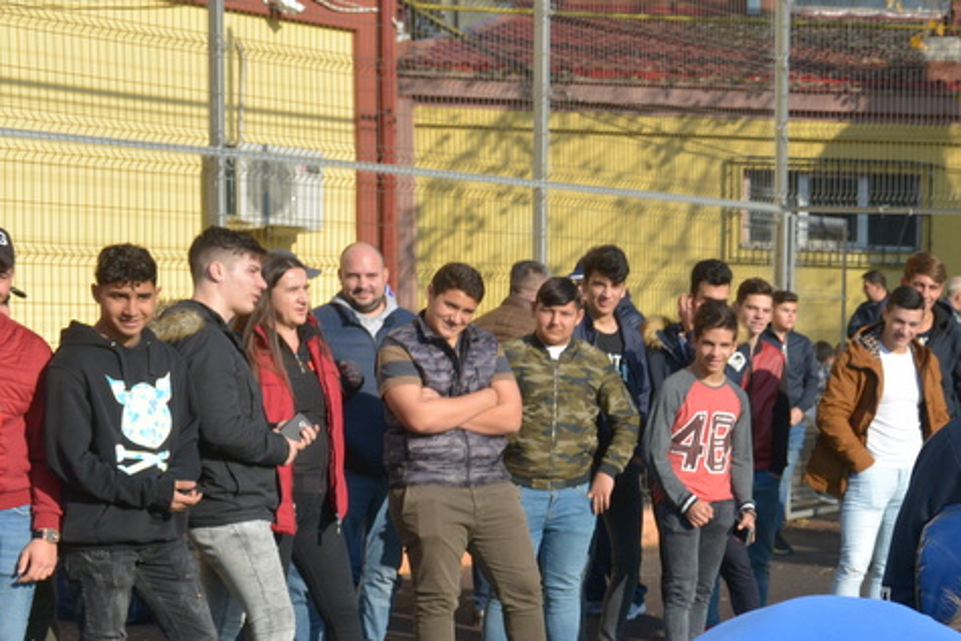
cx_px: 1003
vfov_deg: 16.3
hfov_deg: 23.5
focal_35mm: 82
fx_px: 2189
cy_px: 673
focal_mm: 38
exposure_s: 1/3200
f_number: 4
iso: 500
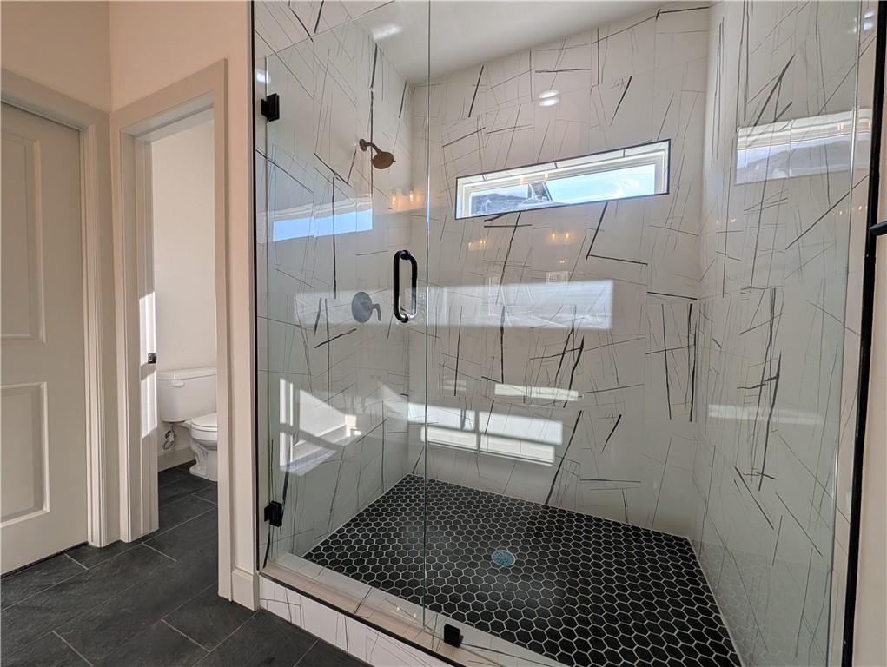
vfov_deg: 94.6
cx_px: 444
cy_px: 334
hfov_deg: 110.5
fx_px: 308
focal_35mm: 12
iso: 56
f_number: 1.7
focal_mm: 2.02
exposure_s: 1/944
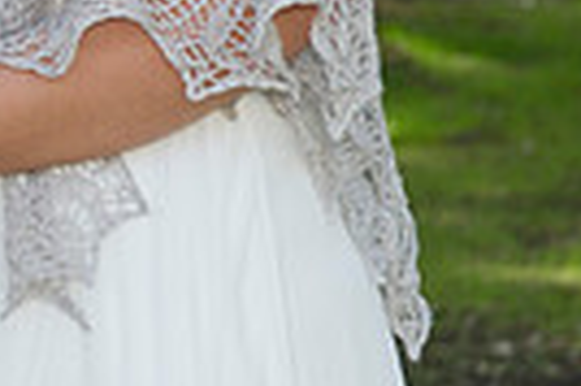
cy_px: -221
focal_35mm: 302
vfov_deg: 4.5
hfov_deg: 6.6
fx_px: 4868
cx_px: -585
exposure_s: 1/320
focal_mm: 70
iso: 320
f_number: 5.6
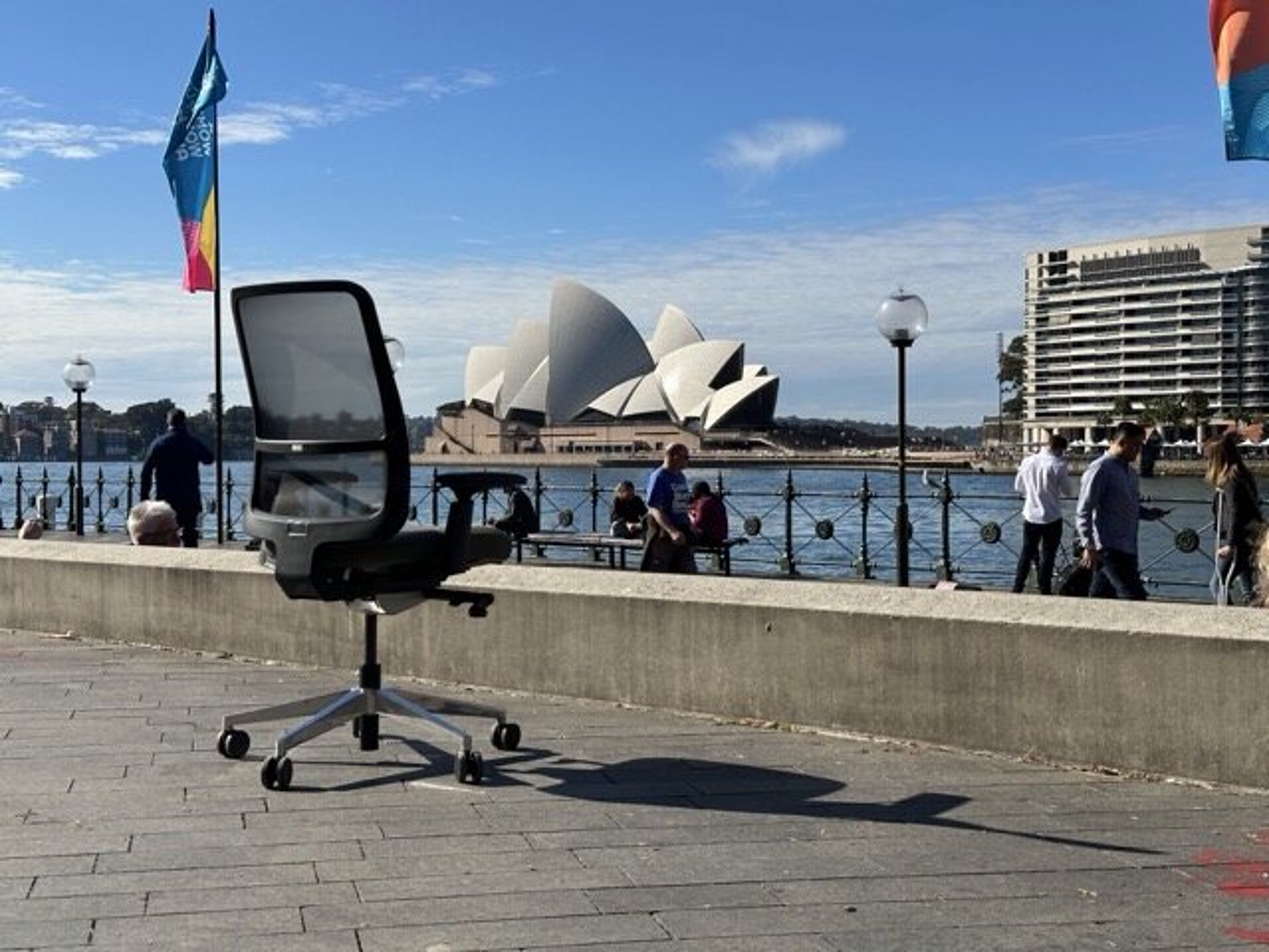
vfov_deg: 30.3
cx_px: 634
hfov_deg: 39.7
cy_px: 476
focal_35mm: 48
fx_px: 1760
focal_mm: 6.86
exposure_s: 1/6211
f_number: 1.78
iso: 64
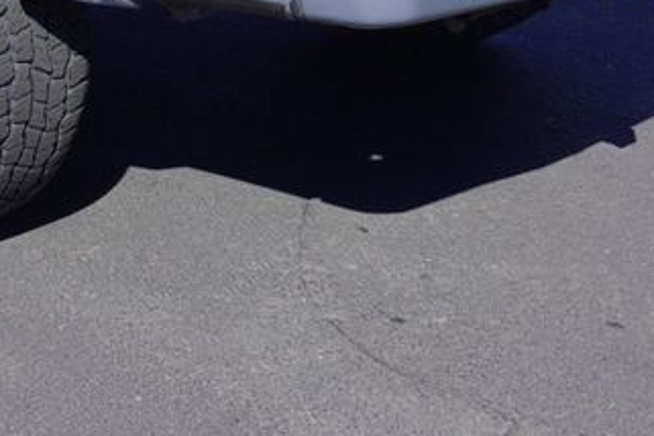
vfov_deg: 12.9
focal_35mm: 101
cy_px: -230
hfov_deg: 19.6
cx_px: -37
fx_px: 1827
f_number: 9
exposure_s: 1/125
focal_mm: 21
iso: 100
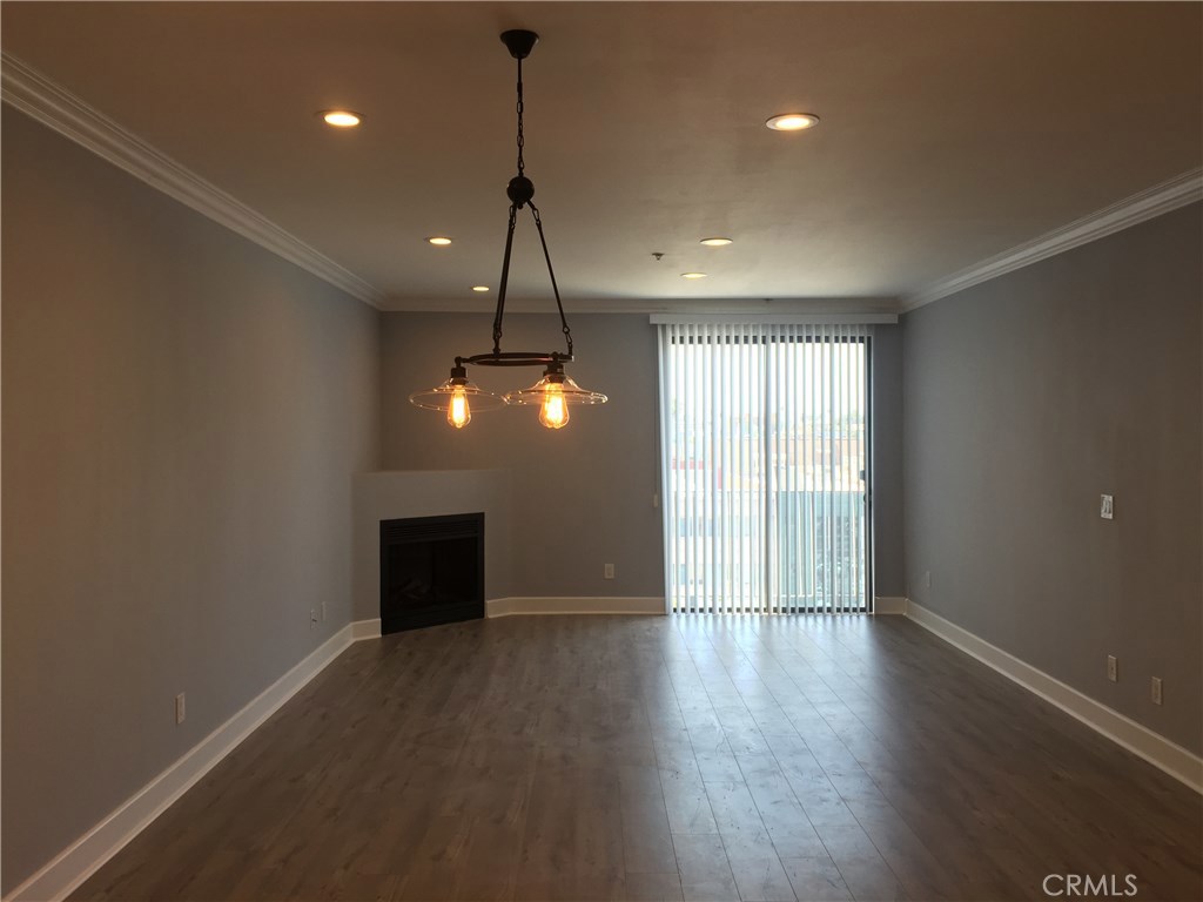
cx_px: 602
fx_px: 1008
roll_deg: -0.3
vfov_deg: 48.2
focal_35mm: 29
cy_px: 451
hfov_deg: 61.7
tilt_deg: -0.4
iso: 32
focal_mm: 4.15
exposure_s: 1/60
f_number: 2.2
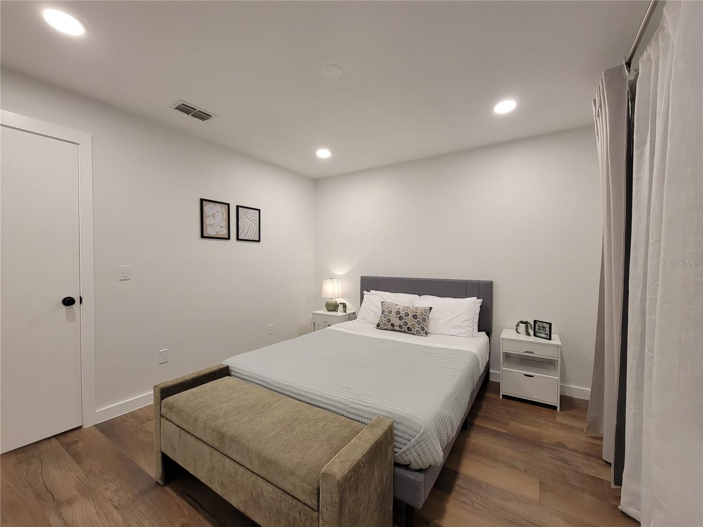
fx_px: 264
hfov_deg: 106.2
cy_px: 264
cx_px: 352
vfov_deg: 89.9
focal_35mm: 13
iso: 200
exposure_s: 1/60
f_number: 2.2
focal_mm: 2.2
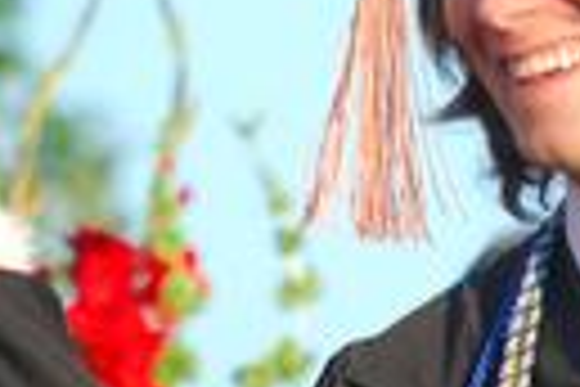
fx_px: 16819
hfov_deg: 2.0
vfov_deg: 1.3
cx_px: 360
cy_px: 29
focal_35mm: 1044
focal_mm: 200
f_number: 7.1
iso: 400
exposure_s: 1/320
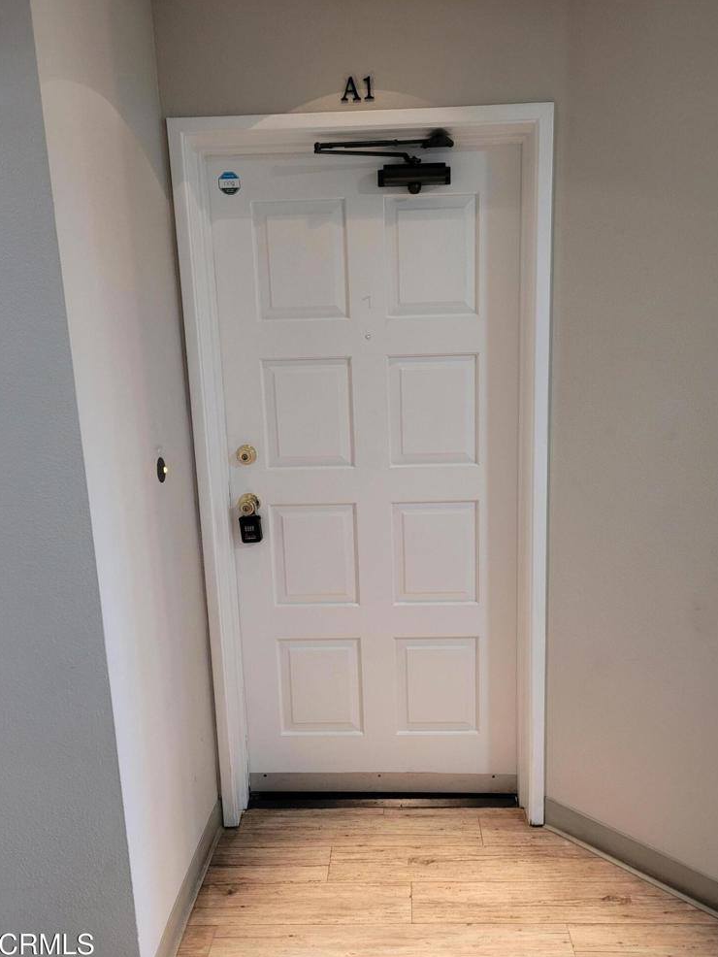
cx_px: 368
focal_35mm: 27
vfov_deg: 65.3
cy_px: 493
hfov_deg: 51.4
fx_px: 746
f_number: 1.8
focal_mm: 5.4
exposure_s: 1/60
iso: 200
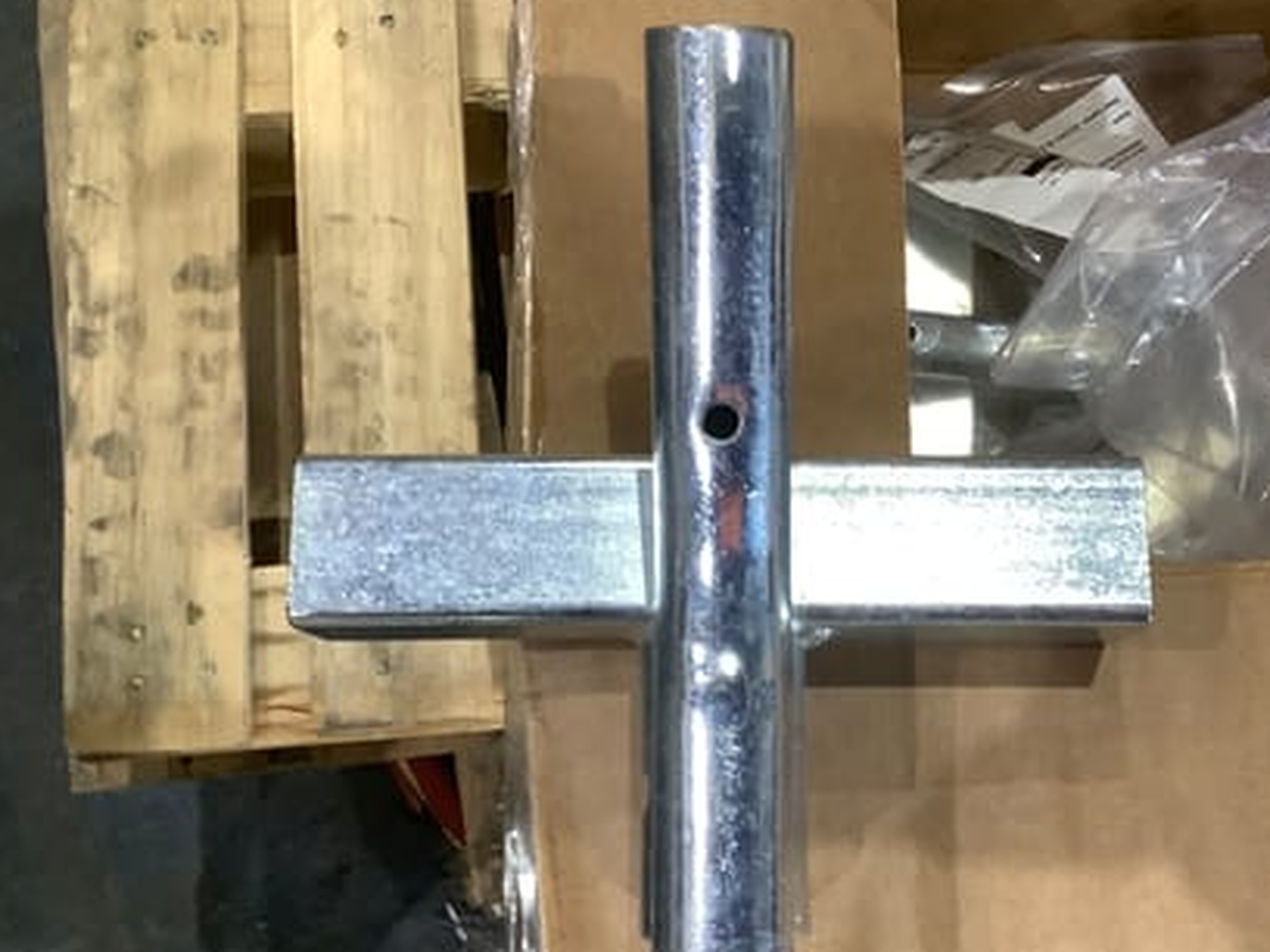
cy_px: 512
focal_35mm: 38
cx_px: 747
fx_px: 1394
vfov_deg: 37.7
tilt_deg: -82.2
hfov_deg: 48.7
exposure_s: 1/50
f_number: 2.4
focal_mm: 3.3
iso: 200
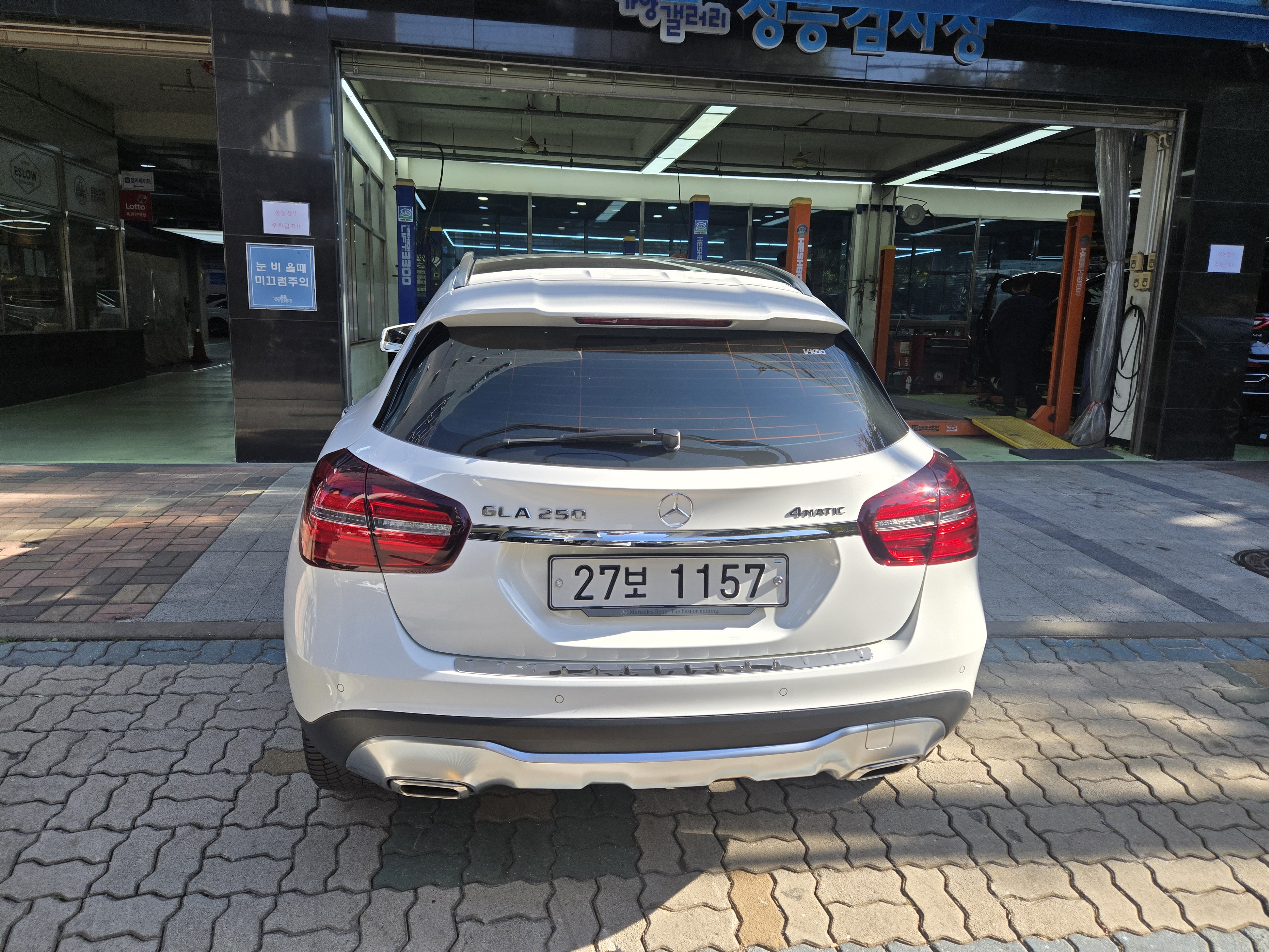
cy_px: 476
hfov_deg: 73.9
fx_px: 843
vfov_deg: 58.9
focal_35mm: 23
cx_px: 634
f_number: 1.8
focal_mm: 5.4
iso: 80
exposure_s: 1/2252
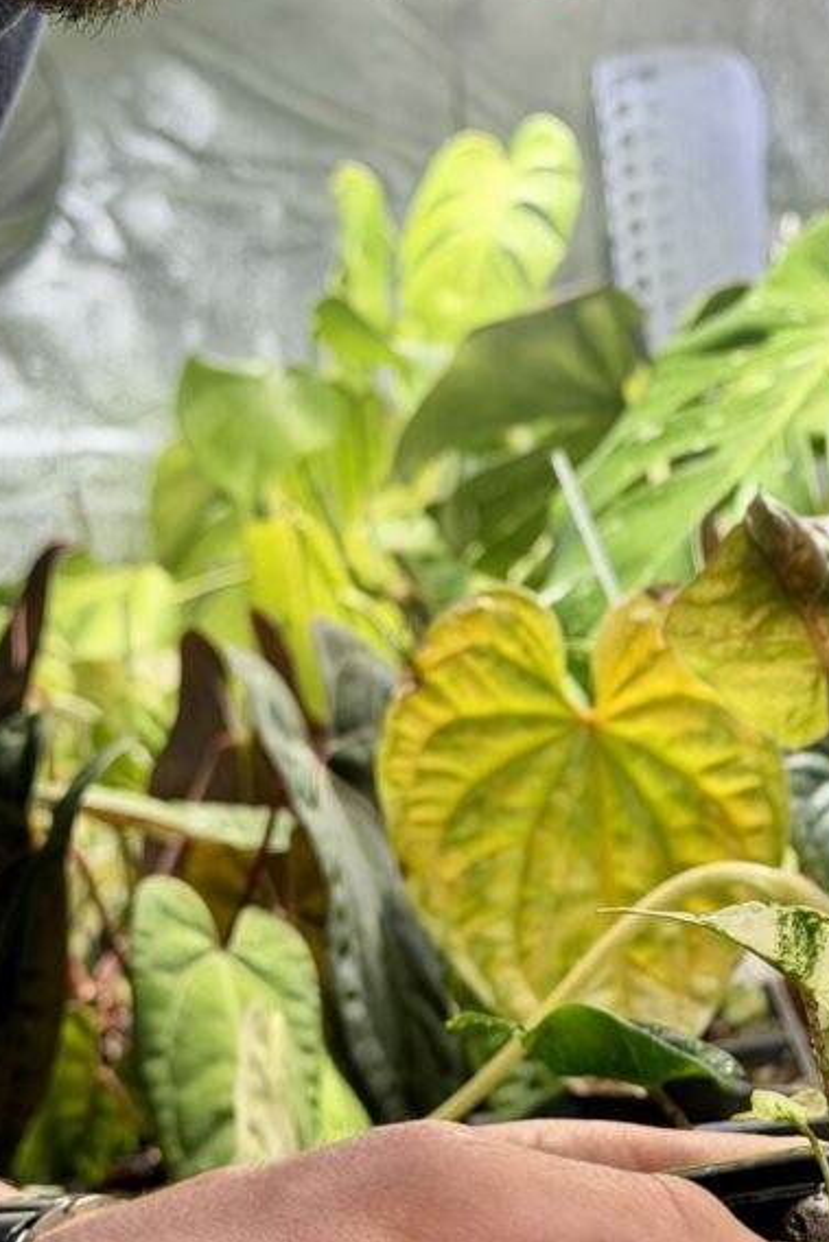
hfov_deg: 15.0
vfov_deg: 22.6
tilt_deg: +2.5
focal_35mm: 90
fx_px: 3107
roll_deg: +5.2
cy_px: 579
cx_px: 755
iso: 64
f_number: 1.78
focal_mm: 6.76
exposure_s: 1/429
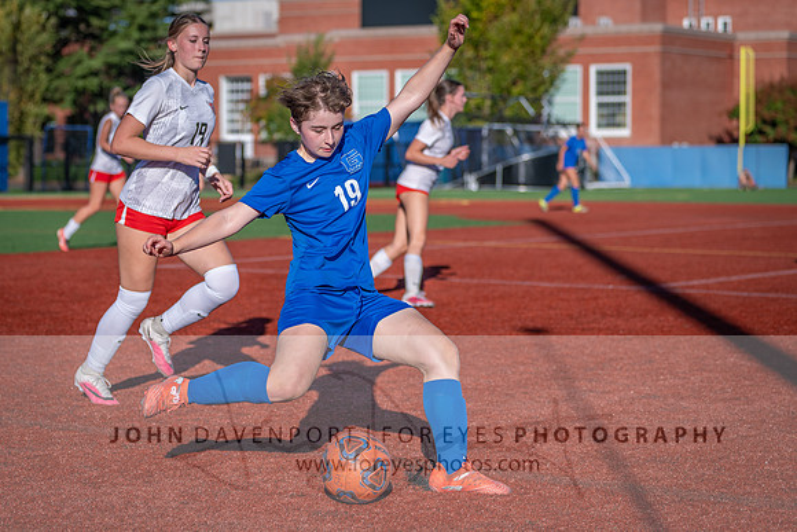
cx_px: 271
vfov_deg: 14.1
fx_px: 2147
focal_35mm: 97
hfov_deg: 21.0
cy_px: 204
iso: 160
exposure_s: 1/3200
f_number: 2.8
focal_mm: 70
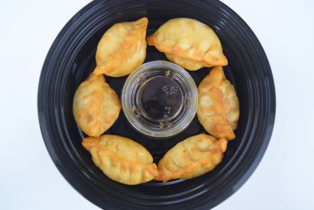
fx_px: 327
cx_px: 157
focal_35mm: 38
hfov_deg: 51.3
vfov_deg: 35.5
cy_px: 105
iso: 3200
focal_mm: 25
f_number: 4
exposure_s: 1/40
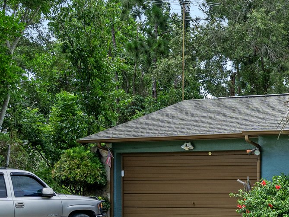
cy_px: 201
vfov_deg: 14.2
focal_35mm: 103
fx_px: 860
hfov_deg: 17.2
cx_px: 435
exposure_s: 1/60
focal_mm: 35
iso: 320
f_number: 8
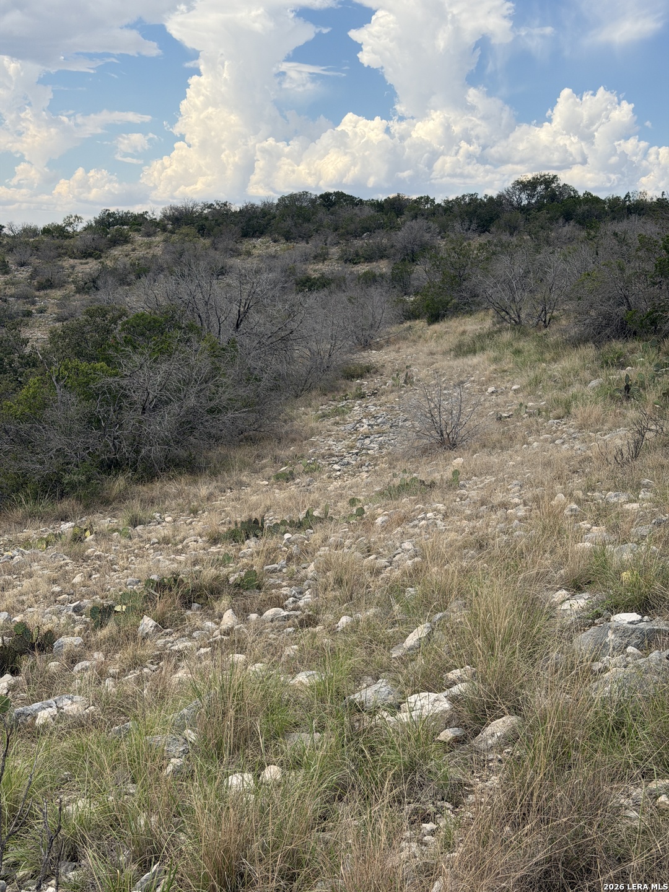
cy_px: 446
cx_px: 334
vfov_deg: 39.7
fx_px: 1237
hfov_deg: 30.3
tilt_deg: -8.5
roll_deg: -2.8
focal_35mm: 48
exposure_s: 1/4098
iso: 80
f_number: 1.78
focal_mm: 6.76
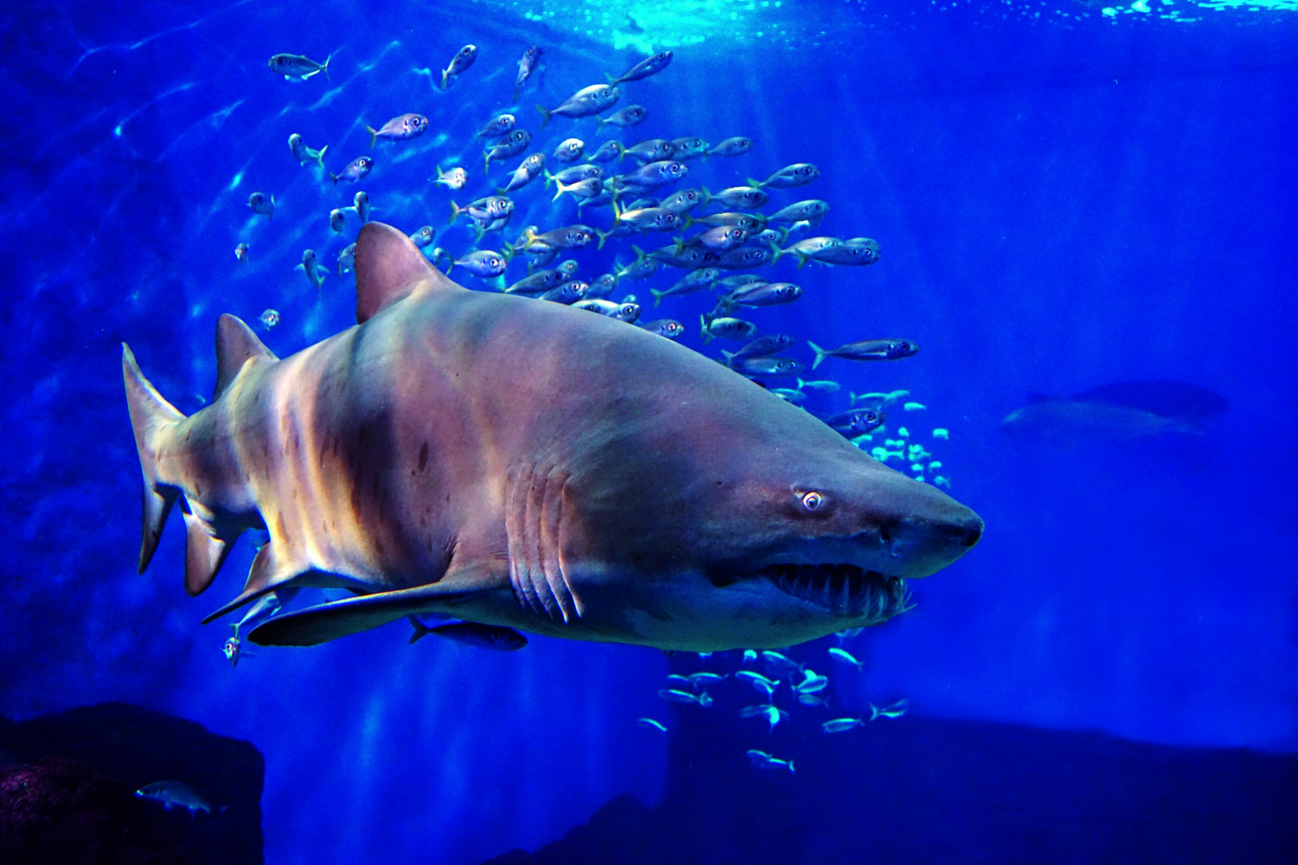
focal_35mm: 42
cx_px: 649
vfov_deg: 31.9
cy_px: 432
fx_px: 1514
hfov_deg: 46.4
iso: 3200
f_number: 4.5
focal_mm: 28
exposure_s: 1/100
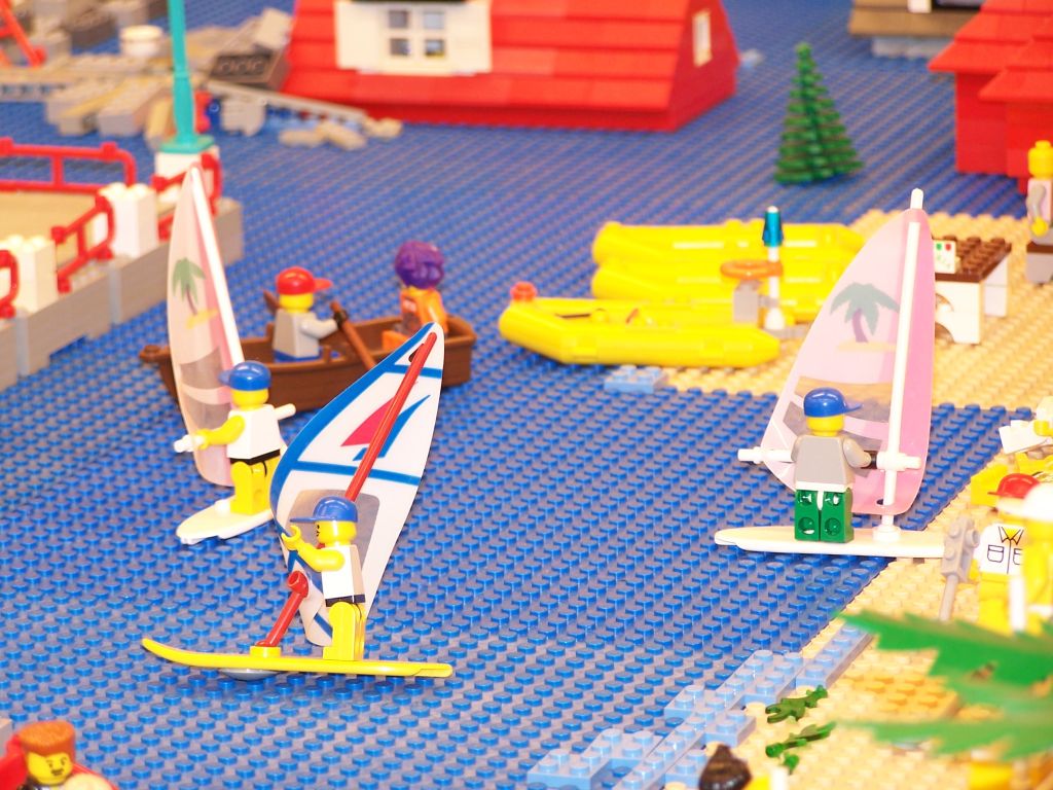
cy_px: 395
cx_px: 526
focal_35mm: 169
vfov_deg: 8.8
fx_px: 5141
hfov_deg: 11.7
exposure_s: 1/4
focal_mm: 28
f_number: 3.2
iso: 80
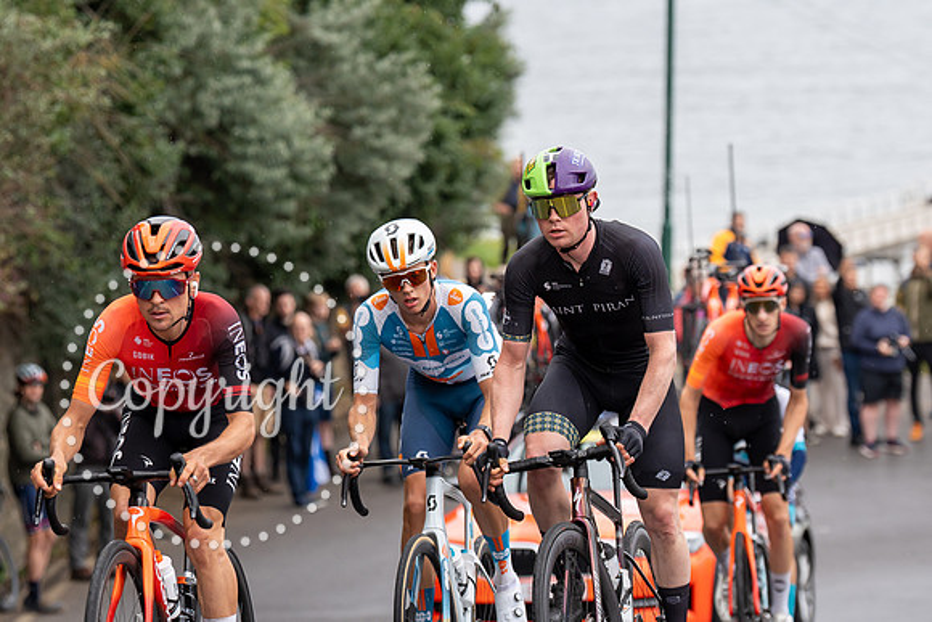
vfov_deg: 7.0
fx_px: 5075
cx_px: 535
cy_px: 155
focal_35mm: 196
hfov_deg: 10.5
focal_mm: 125
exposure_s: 1/1000
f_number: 3.5
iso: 320
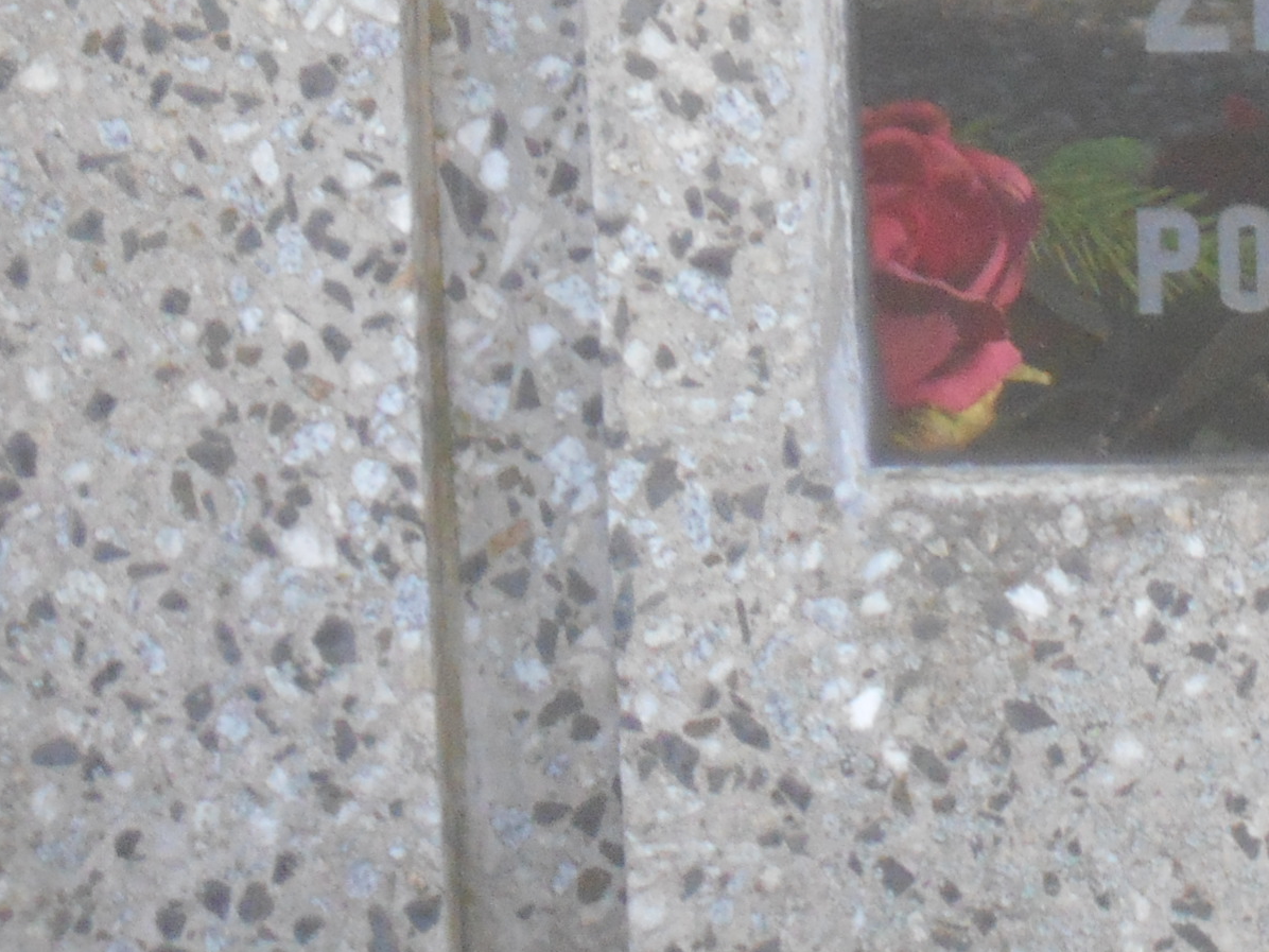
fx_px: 11071
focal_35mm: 302
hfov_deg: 6.5
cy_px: -463
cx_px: 1558
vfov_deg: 4.9
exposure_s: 1/80
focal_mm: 17.6
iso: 400
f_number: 5.5
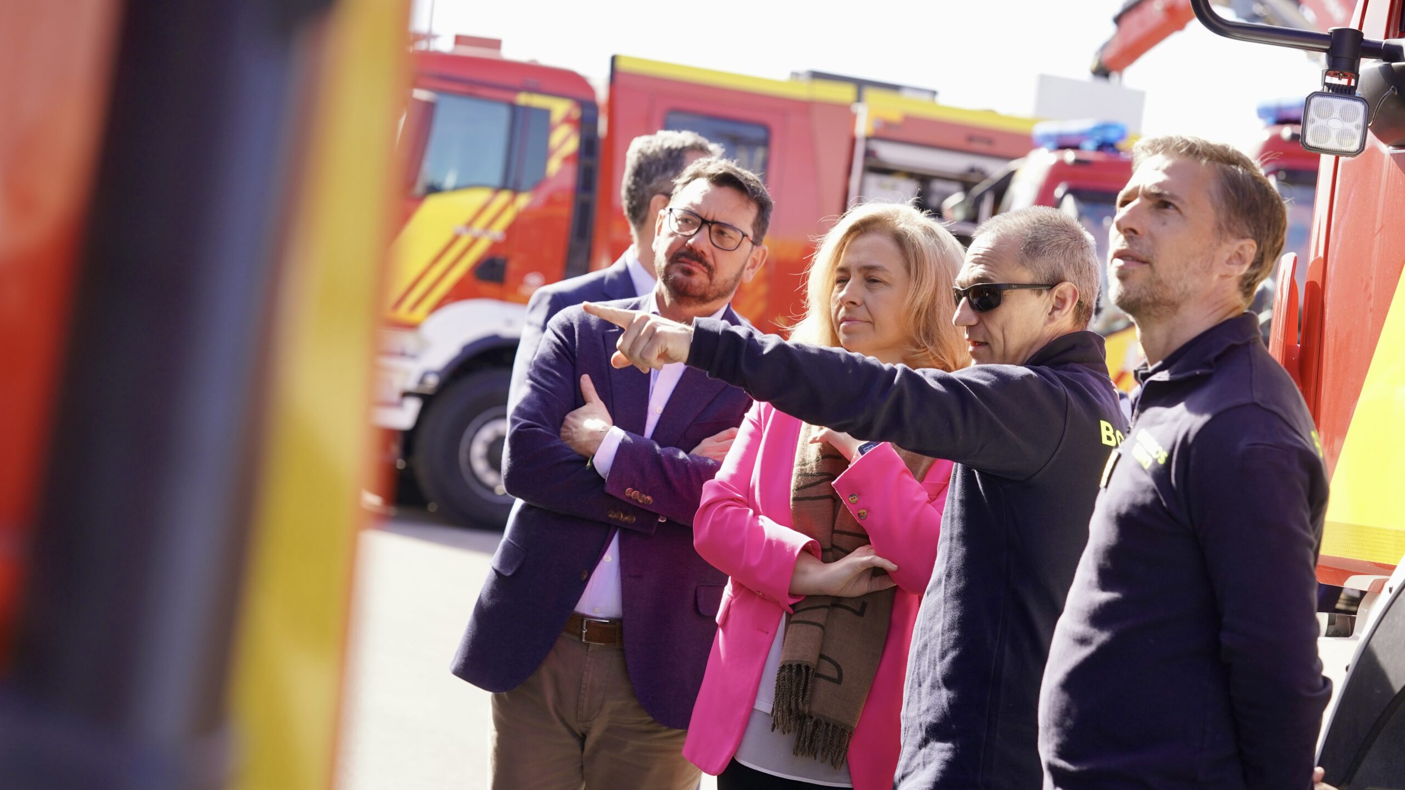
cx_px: 704
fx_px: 3763
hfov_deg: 21.1
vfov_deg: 12.0
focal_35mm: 101
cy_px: 337
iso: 320
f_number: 4.5
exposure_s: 1/350
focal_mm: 96
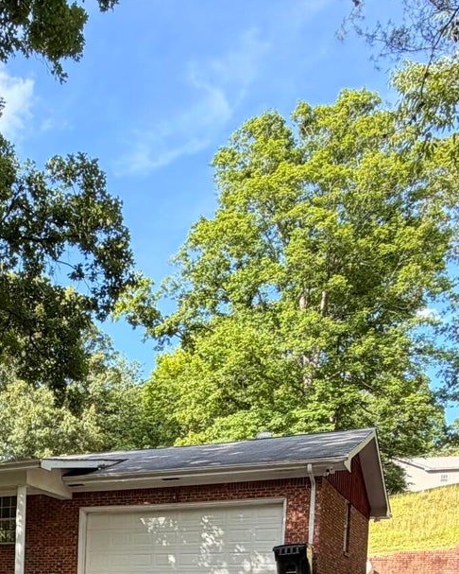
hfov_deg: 28.8
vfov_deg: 33.0
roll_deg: -1.9
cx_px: -34
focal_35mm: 48
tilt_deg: -2.7
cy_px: 659
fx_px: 815
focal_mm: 2.22
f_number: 2.2
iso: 40
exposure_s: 1/174
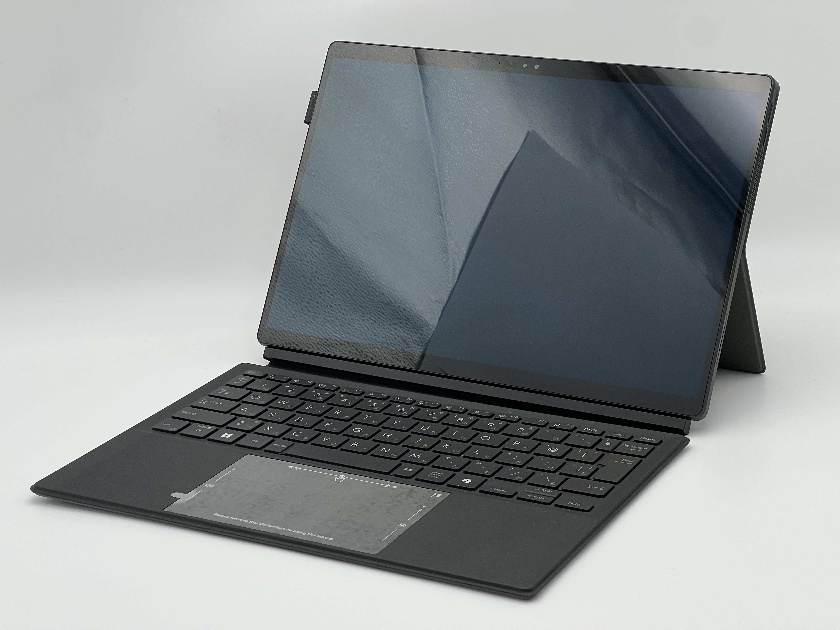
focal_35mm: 77
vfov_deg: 19.1
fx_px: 1869
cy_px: 315
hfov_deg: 25.3
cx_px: 420
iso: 40
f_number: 2.8
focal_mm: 9
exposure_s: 1/99
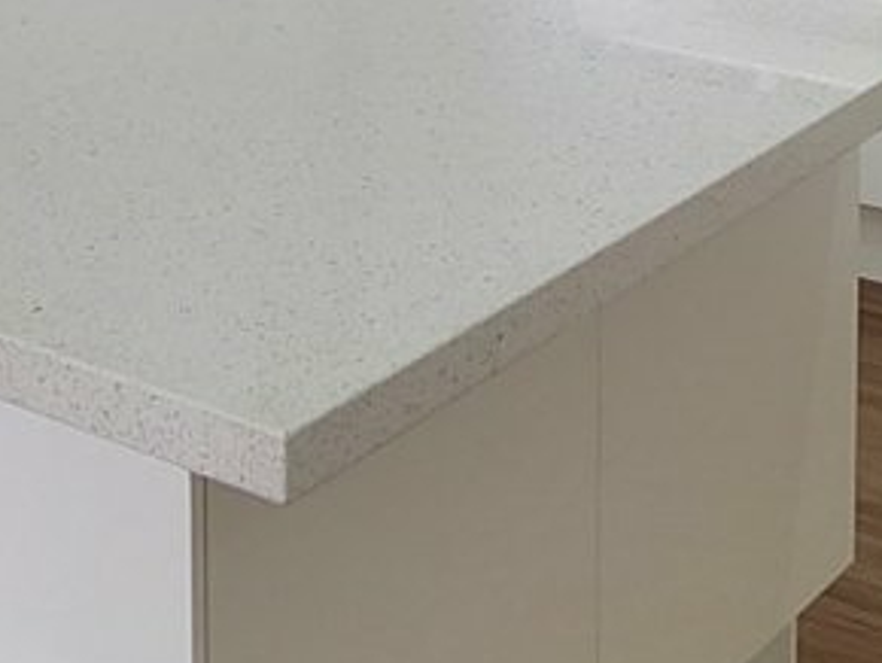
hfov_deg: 22.2
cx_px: 94
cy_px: -392
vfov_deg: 15.6
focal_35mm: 86
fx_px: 2193
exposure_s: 1/50
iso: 64
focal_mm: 1.7
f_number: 2.2
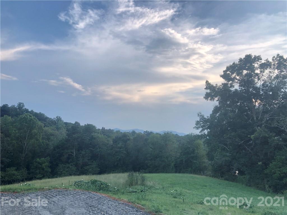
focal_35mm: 28
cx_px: 144
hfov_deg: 63.4
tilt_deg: +8.5
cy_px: 108
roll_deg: -3.4
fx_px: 232
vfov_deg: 49.7
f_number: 1.8
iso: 20
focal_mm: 3.99
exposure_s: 1/120
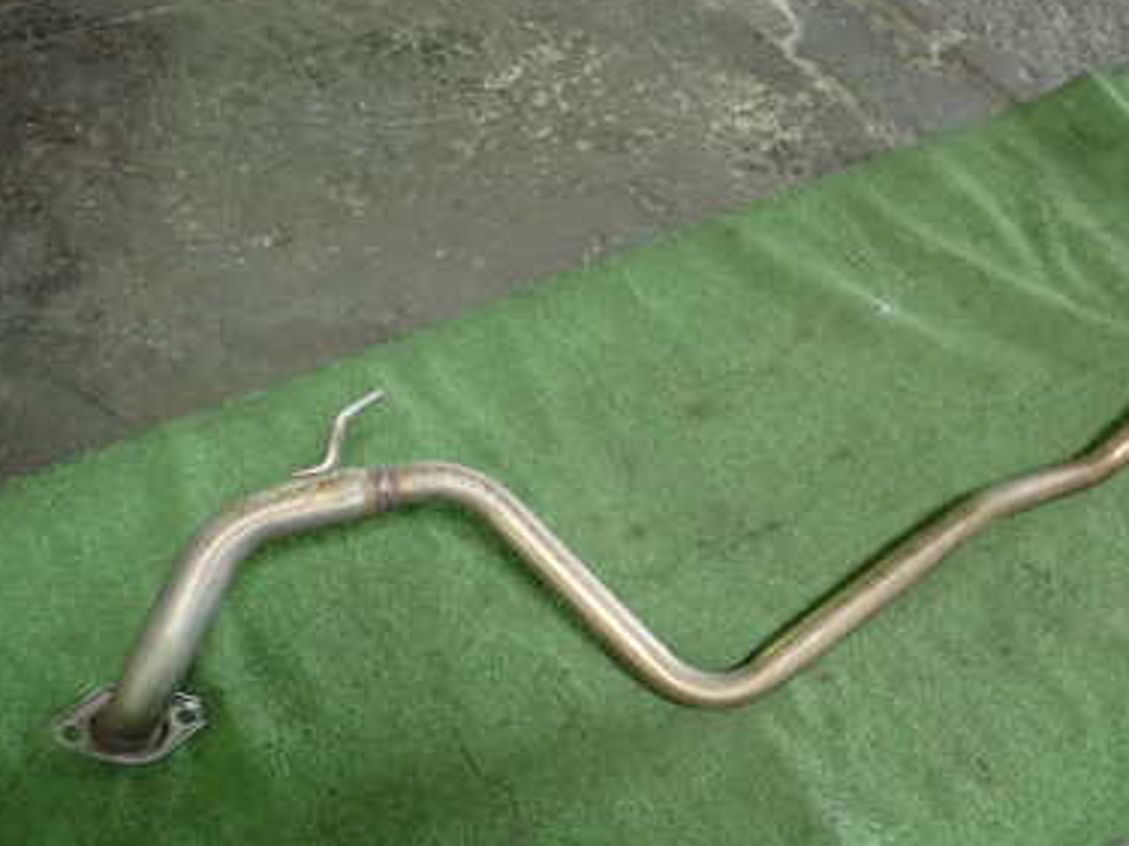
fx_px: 1304
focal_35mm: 40
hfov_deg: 45.8
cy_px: 515
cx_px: 786
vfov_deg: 35.8
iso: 200
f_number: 2
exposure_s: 1/30
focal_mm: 4.5
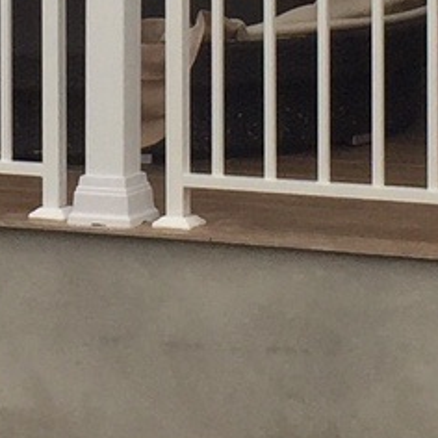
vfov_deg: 7.8
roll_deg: -0.8
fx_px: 3178
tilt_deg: -1.0
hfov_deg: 7.9
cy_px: -165
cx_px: 9
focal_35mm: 222
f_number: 2.2
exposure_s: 1/309
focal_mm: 4.15
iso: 32
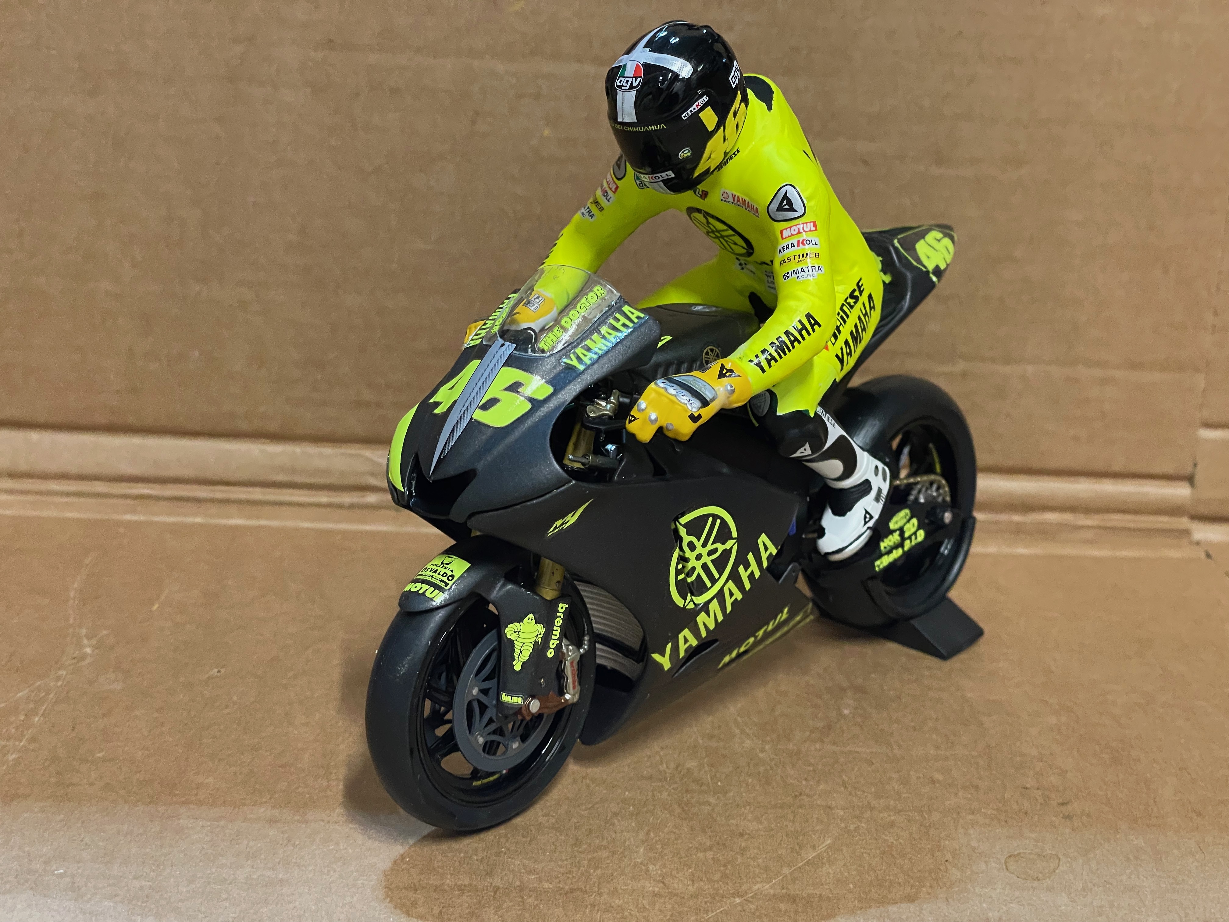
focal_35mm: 52
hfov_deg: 36.8
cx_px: 614
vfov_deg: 28.0
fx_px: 1846
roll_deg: -2.7
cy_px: 461
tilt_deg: -20.1
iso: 400
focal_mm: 6
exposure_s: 1/50
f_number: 2
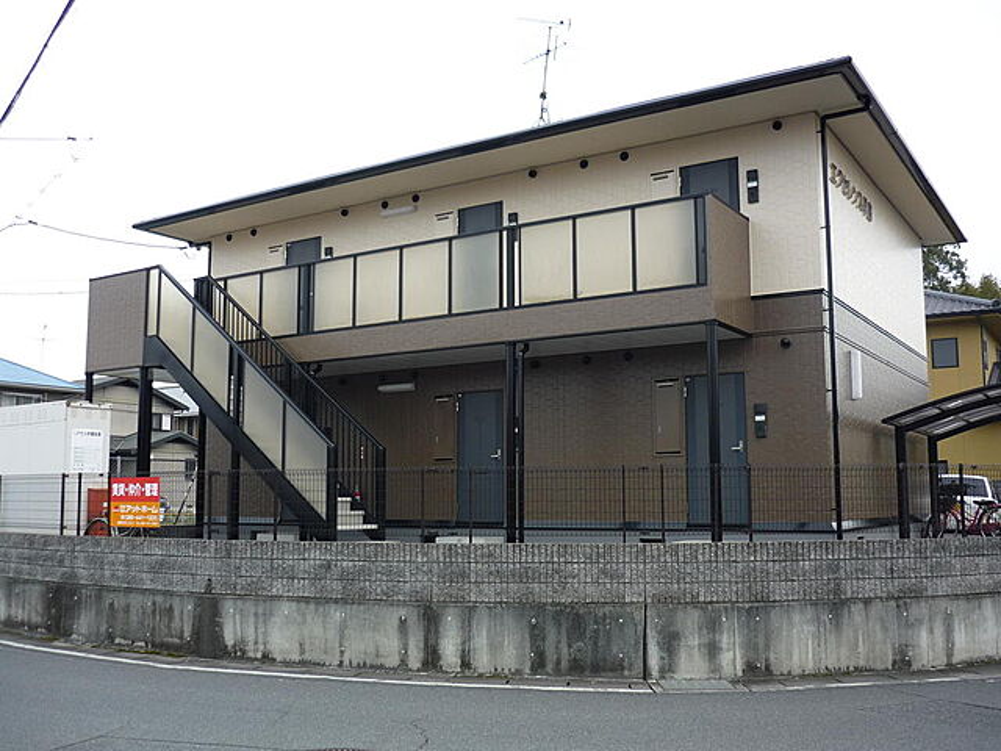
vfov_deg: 42.9
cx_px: 500
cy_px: 376
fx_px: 954
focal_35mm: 33
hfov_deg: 55.4
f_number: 2.8
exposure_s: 1/400
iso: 100
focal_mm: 5.5
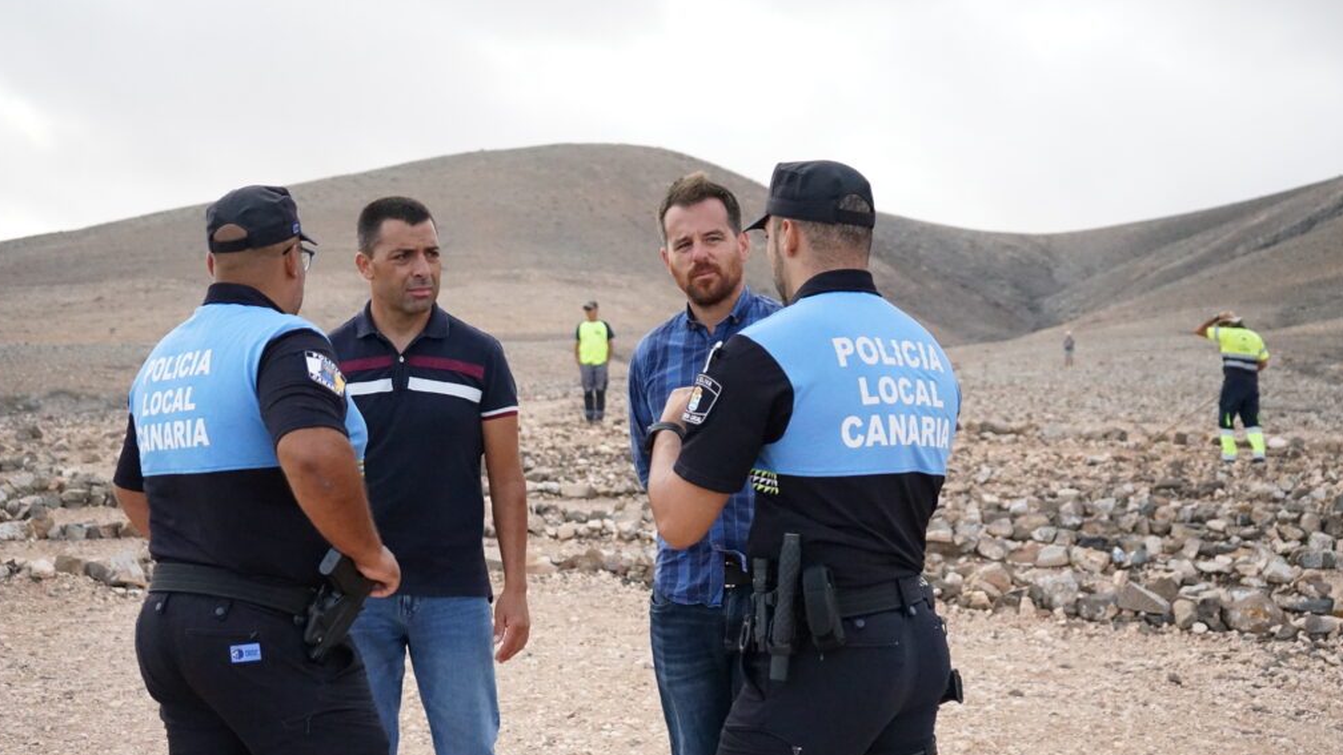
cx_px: 665
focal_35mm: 50
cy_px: 441
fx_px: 1781
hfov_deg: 41.3
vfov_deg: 23.9
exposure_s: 1/8000
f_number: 4.5
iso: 6400
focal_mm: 47
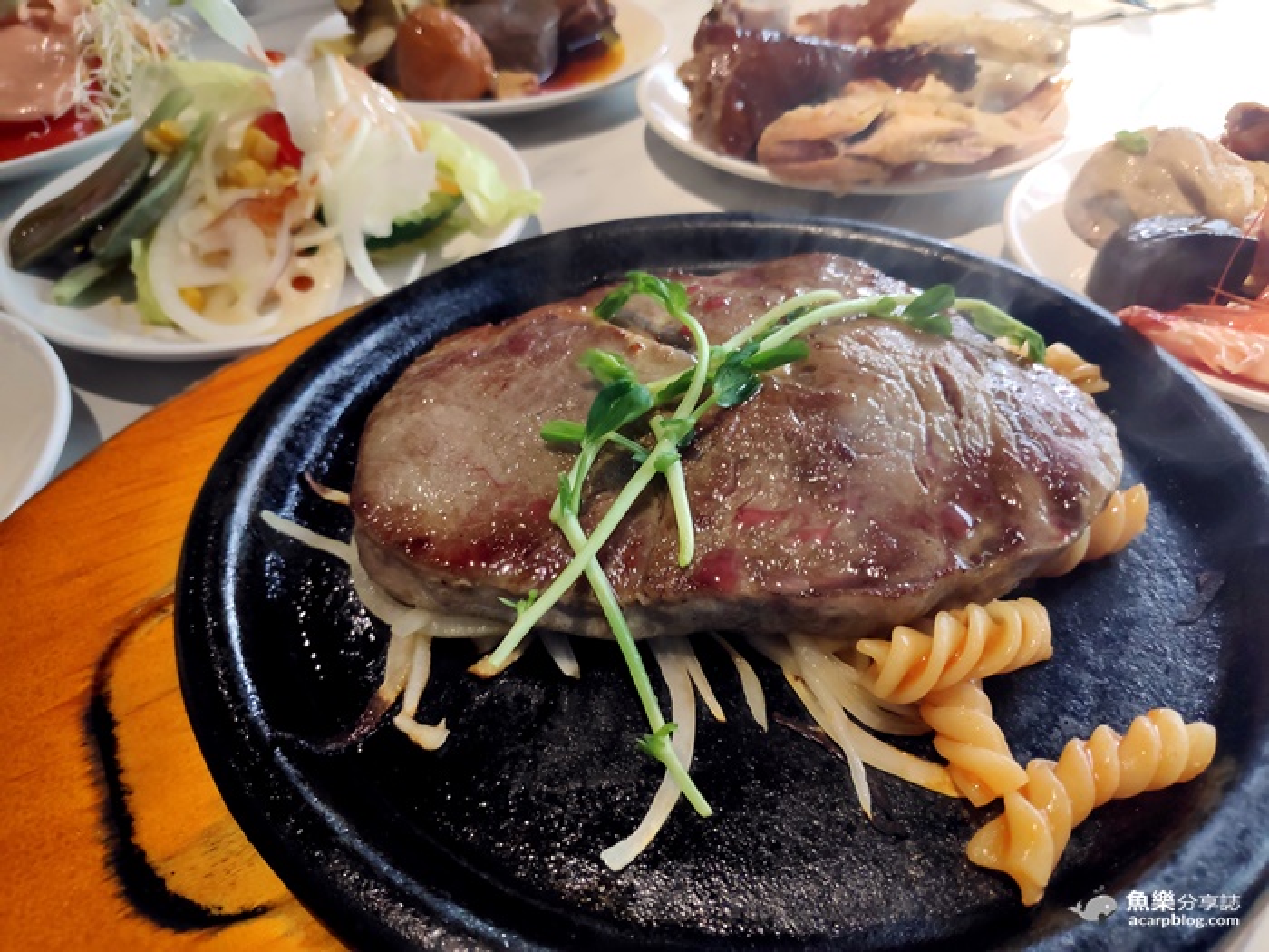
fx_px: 733
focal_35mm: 20
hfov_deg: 81.7
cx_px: 634
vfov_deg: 66.0
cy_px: 476
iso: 235
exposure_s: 1/120
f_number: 1.9
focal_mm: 3.94
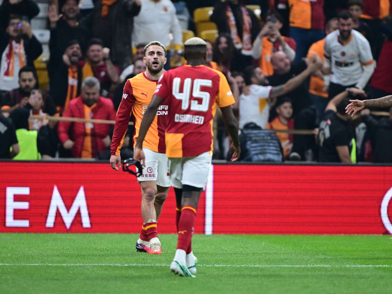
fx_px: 7374
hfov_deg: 3.0
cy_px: 147
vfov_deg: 2.3
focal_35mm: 651
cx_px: 183
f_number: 2.8
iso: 3200
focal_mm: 400
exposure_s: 1/2500
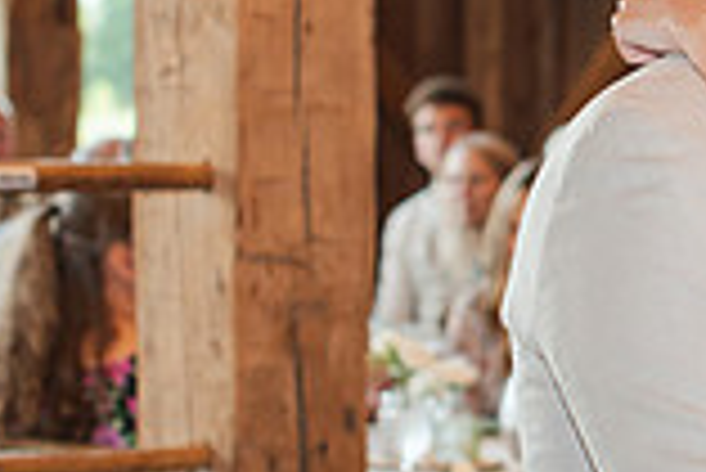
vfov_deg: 6.5
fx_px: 4142
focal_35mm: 211
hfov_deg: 9.5
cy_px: 116
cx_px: 1017
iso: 800
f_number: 3.2
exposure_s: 1/200
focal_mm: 50
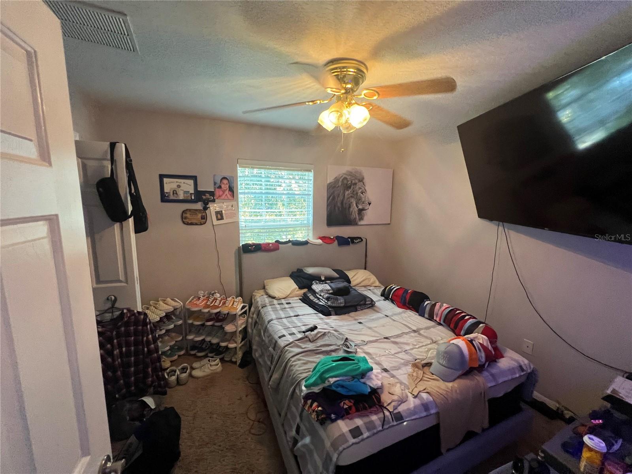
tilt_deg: -9.1
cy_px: 237
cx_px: 316
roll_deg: -0.3
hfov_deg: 106.2
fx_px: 237
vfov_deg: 89.9
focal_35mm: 13
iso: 500
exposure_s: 1/60
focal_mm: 1.57
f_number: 1.8
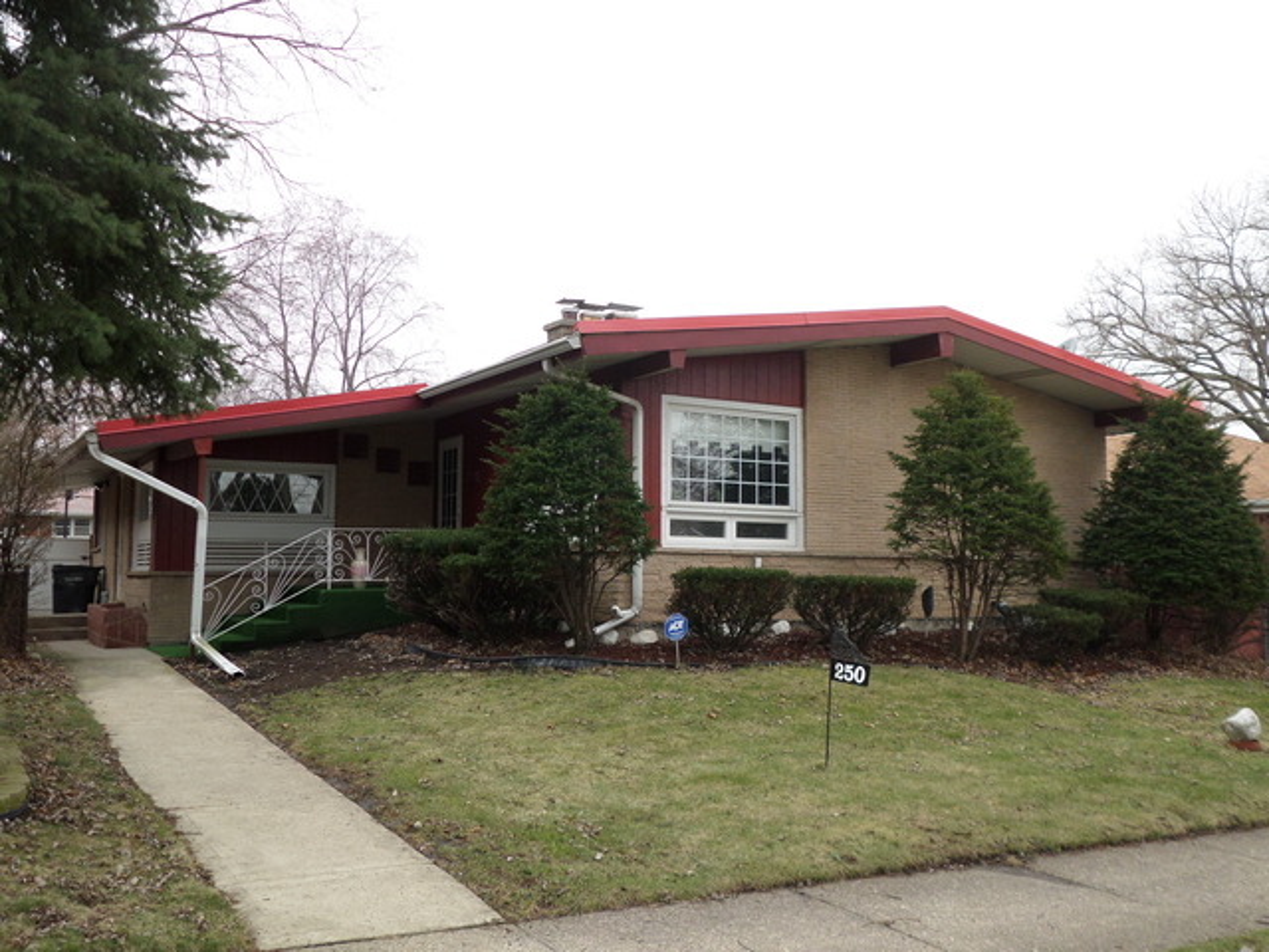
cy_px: 476
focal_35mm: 32
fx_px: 1173
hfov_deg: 56.8
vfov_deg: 44.2
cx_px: 634
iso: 120
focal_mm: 5.8
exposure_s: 1/350
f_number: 3.5
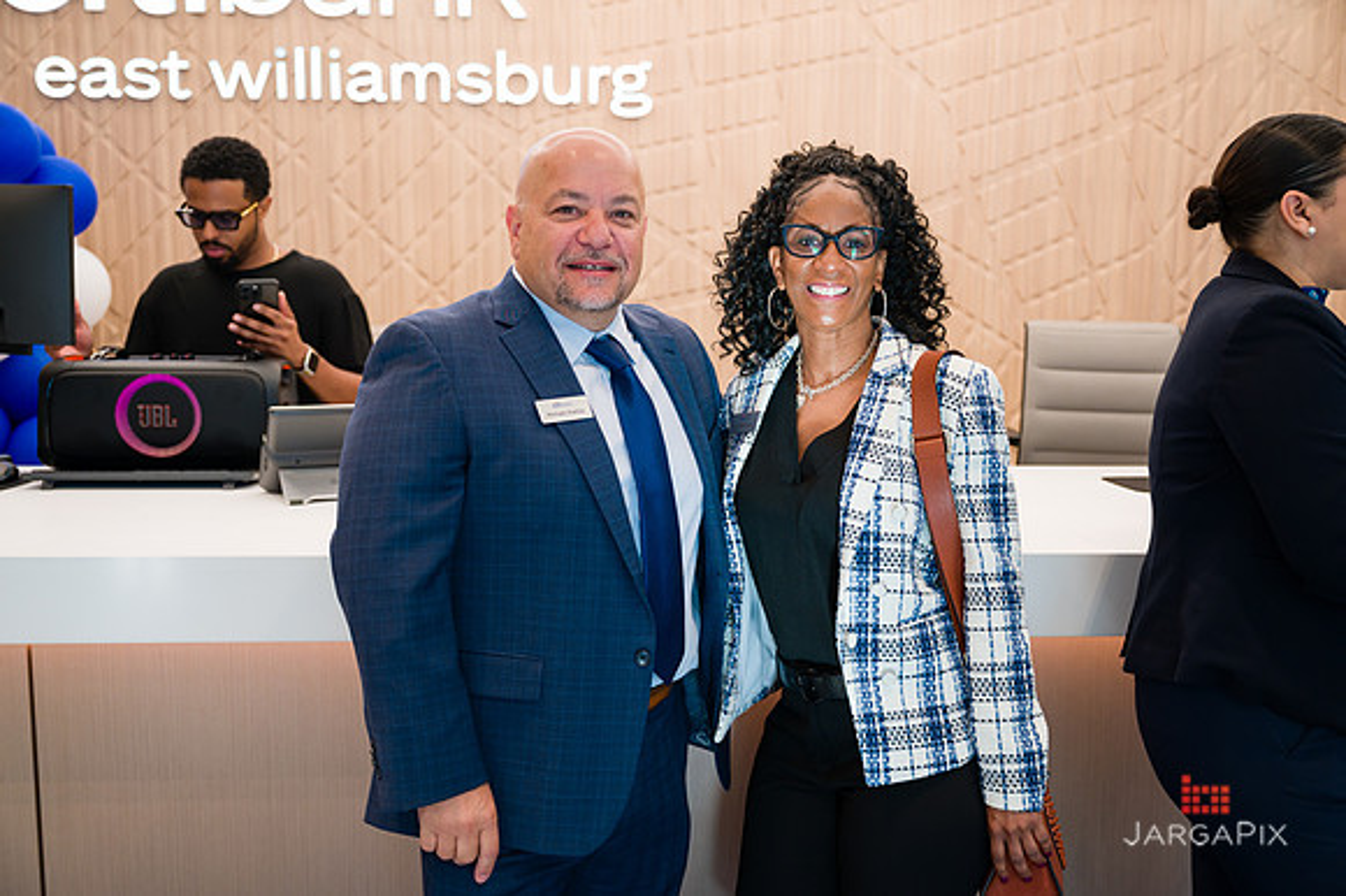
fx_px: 1356
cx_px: 673
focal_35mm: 36
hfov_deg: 52.8
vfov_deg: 36.6
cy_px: 448
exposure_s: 1/200
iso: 320
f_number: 3.2
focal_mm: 36
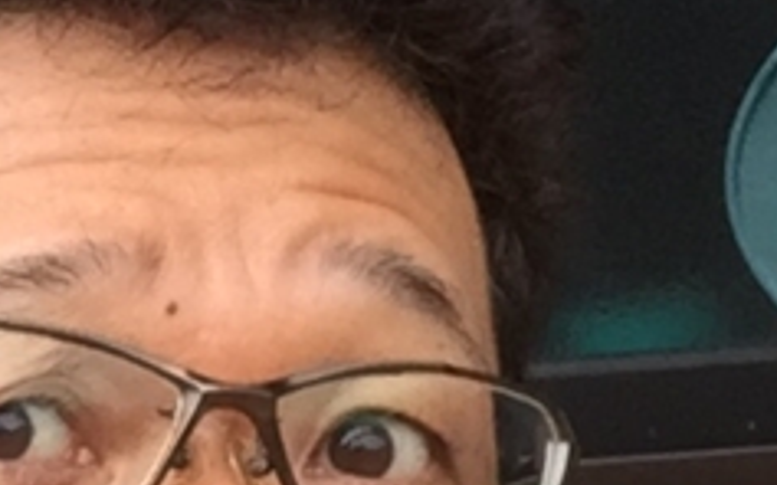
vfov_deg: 9.0
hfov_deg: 14.4
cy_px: 705
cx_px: 836
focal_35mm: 142
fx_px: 3006
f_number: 2.2
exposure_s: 1/60
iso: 32
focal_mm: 2.65
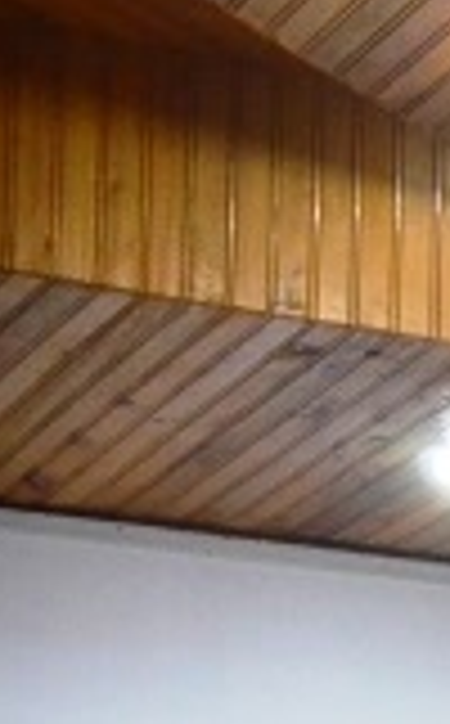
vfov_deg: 10.0
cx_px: 2277
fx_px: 4026
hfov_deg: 5.1
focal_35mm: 204
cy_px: 1039
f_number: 5.6
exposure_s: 1/45
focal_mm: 21
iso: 560
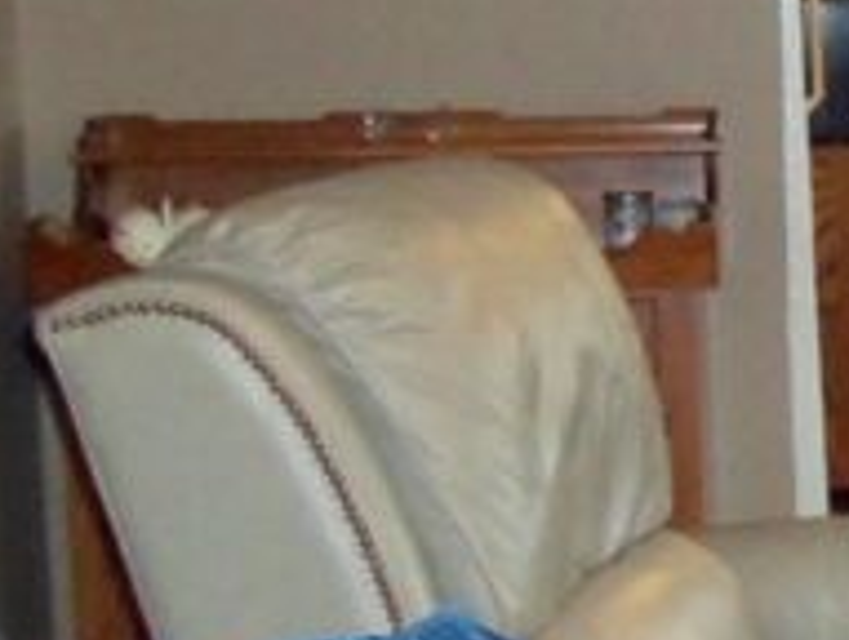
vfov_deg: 12.7
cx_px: 1738
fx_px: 2875
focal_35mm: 117
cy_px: 316
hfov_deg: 14.0
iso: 320
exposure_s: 1/60
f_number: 3.3
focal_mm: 5.1
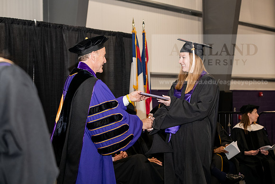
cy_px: 92
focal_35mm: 80
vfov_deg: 17.1
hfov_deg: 25.4
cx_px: 138
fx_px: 611
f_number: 5.6
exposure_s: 1/200
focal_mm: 80
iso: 2000
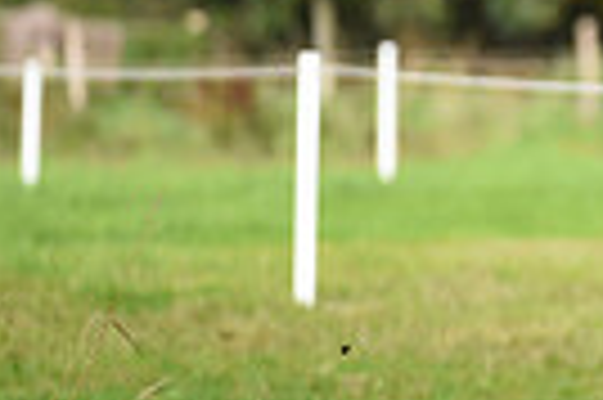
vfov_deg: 1.1
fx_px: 21681
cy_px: -207
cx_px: 1251
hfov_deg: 1.6
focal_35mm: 1296
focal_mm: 300
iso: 900
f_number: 5
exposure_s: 1/1250
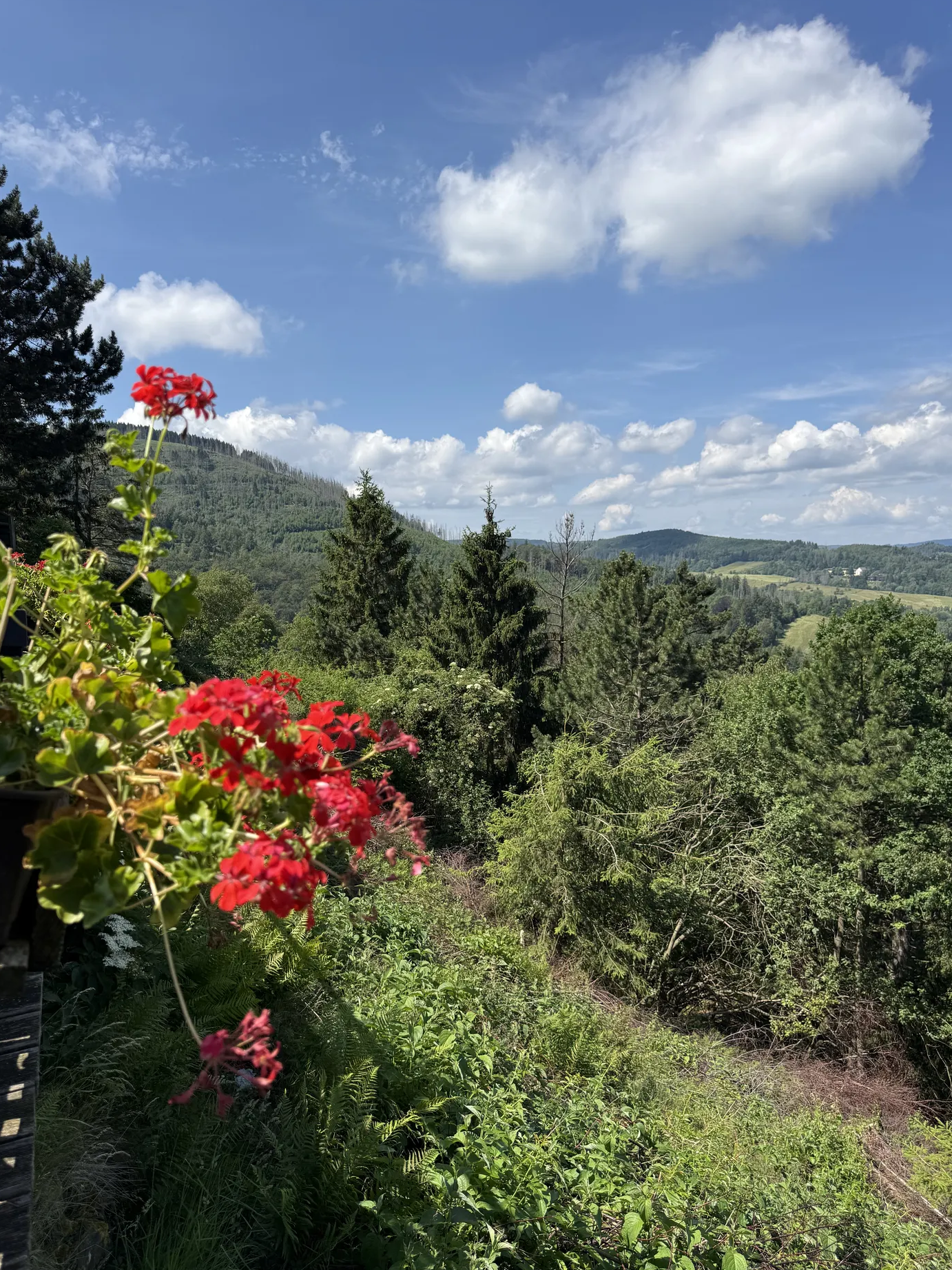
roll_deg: +1.8
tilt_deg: -4.8
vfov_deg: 69.4
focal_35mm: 25
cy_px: 657
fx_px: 917
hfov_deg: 54.9
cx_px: 459
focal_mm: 6.76
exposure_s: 1/4405
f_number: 1.78
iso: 80
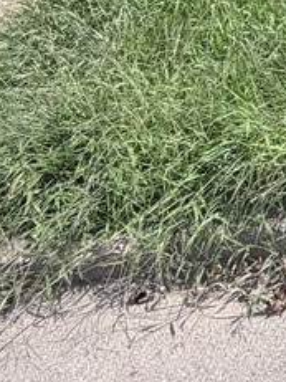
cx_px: 600
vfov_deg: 24.1
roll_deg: +0.4
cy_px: -198
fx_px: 684
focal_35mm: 62
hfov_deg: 16.6
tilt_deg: -5.2
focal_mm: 2.22
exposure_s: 1/770
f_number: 2.2
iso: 40
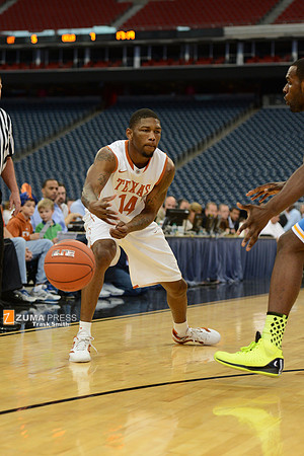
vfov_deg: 28.8
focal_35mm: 70
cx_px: 152
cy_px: 228
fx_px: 887
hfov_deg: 19.5
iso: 2000
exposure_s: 1/1250
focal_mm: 70
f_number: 2.8
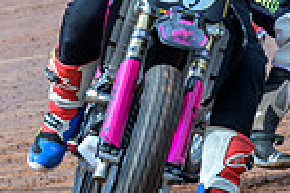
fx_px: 8683
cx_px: -50
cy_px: 29
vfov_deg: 1.3
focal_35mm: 1078
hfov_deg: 1.9
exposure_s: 1/400
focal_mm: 145
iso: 100
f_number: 4.5
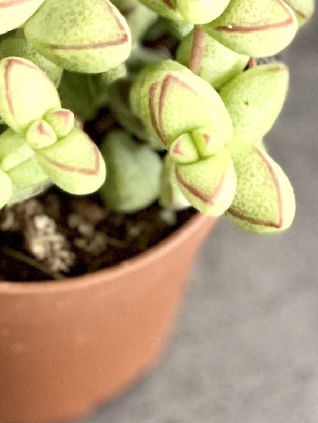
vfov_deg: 6.2
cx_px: 43
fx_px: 3918
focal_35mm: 320
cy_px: 45
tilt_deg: -56.5
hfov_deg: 4.6
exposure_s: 1/25
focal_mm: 7.5
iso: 320
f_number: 2.2
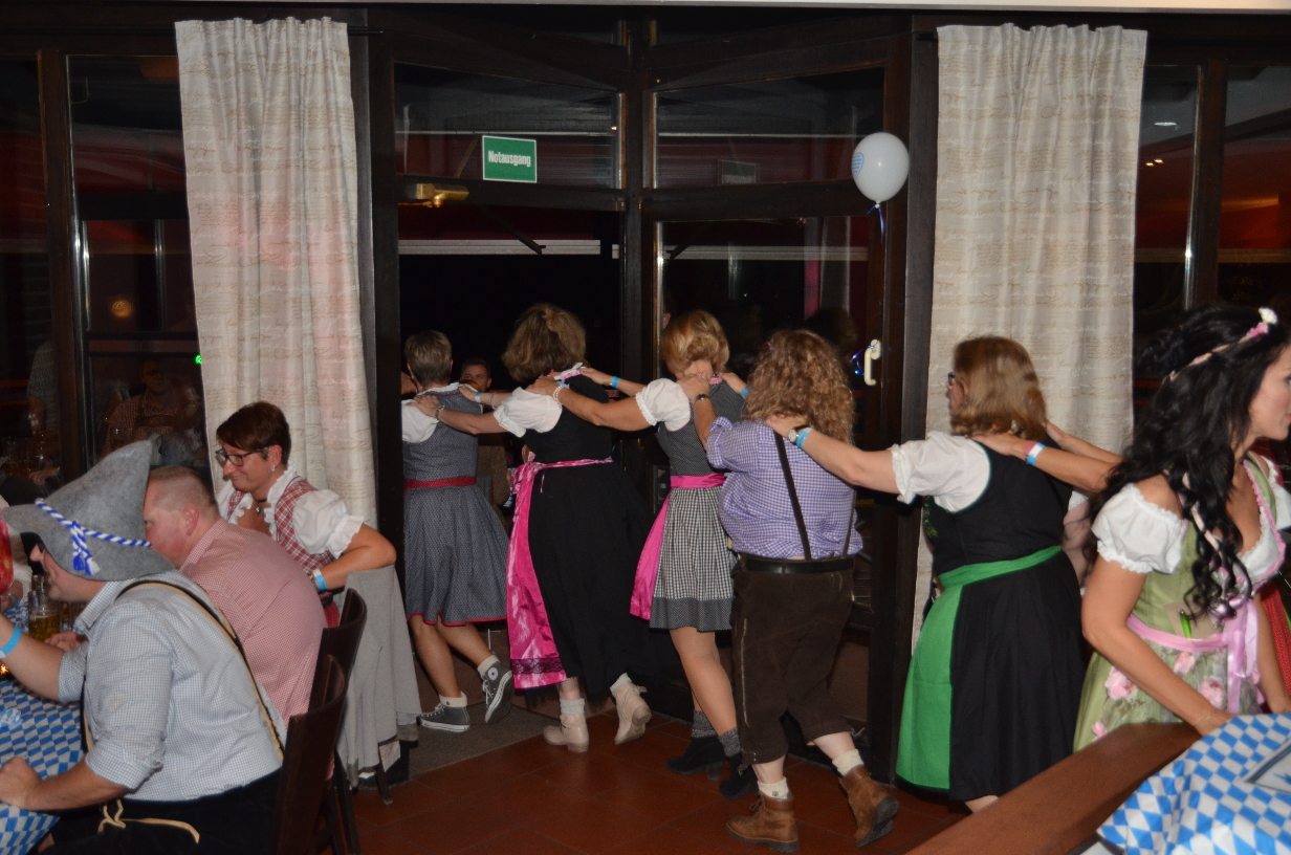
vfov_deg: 36.7
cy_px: 428
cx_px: 646
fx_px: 1288
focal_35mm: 36
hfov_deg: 53.2
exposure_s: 1/60
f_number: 4
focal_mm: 24
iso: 800
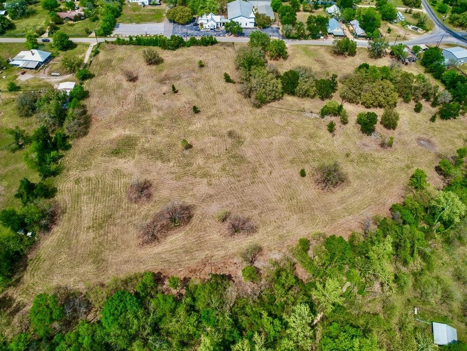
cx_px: 229
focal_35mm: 24
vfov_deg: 56.8
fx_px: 324
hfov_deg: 71.6
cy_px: 175
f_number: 2.8
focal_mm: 8.38
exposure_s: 1/1600
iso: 100
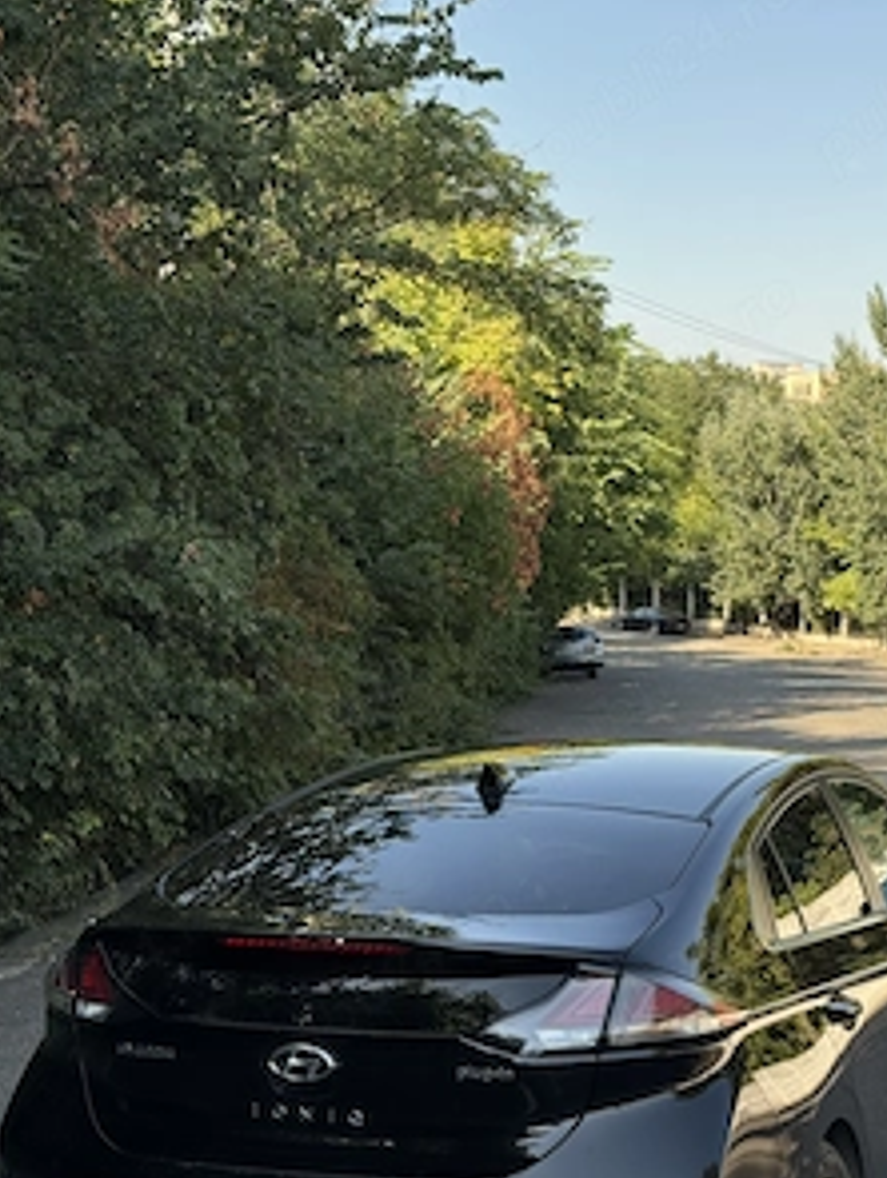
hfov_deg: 22.6
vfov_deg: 29.7
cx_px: 523
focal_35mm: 65
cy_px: 747
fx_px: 2216
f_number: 1.78
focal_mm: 6.76
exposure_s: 1/926
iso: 64
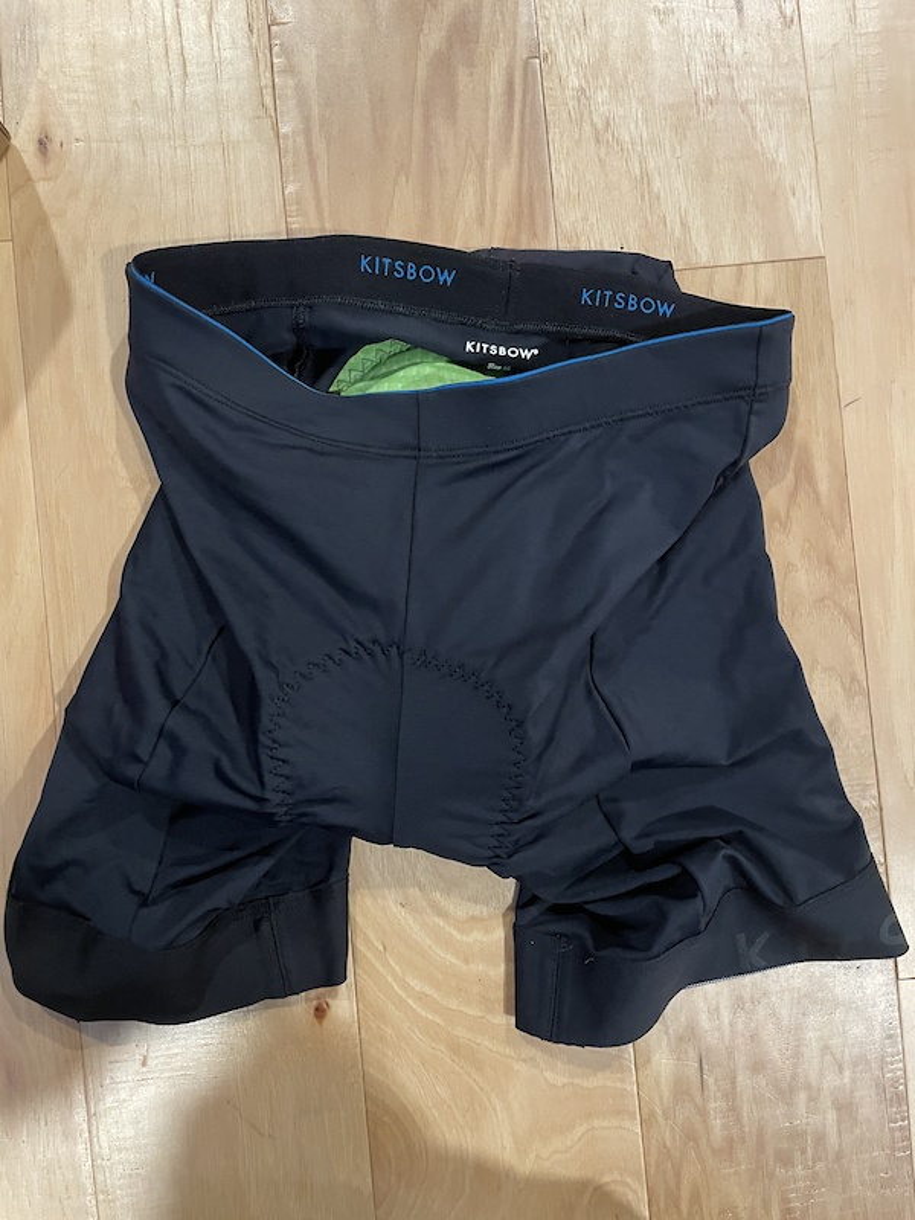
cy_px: 610
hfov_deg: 53.1
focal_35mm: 26
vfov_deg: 67.3
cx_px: 458
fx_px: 916
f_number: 1.6
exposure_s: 1/40
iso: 400
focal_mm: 4.2
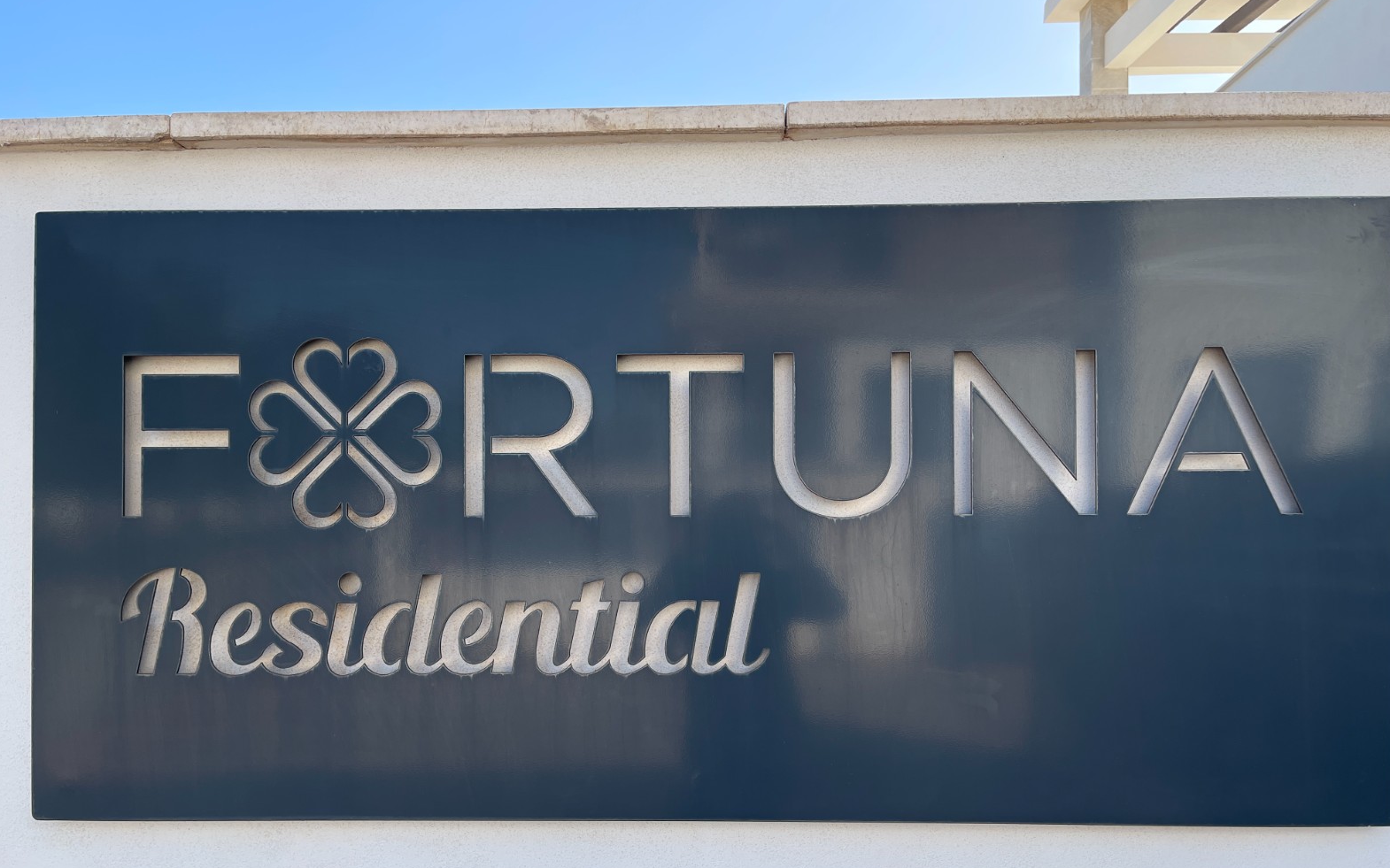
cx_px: 689
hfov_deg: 68.4
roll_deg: +0.2
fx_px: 1023
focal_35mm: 27
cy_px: 504
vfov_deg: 45.8
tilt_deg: -0.4
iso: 32
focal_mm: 5.1
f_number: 1.6
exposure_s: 1/848
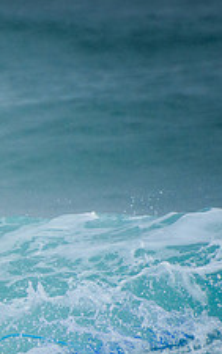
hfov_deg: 0.8
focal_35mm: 1576
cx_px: -211
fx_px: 15227
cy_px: 276
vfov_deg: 1.3
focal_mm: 400
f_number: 5.6
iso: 500
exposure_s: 1/2000
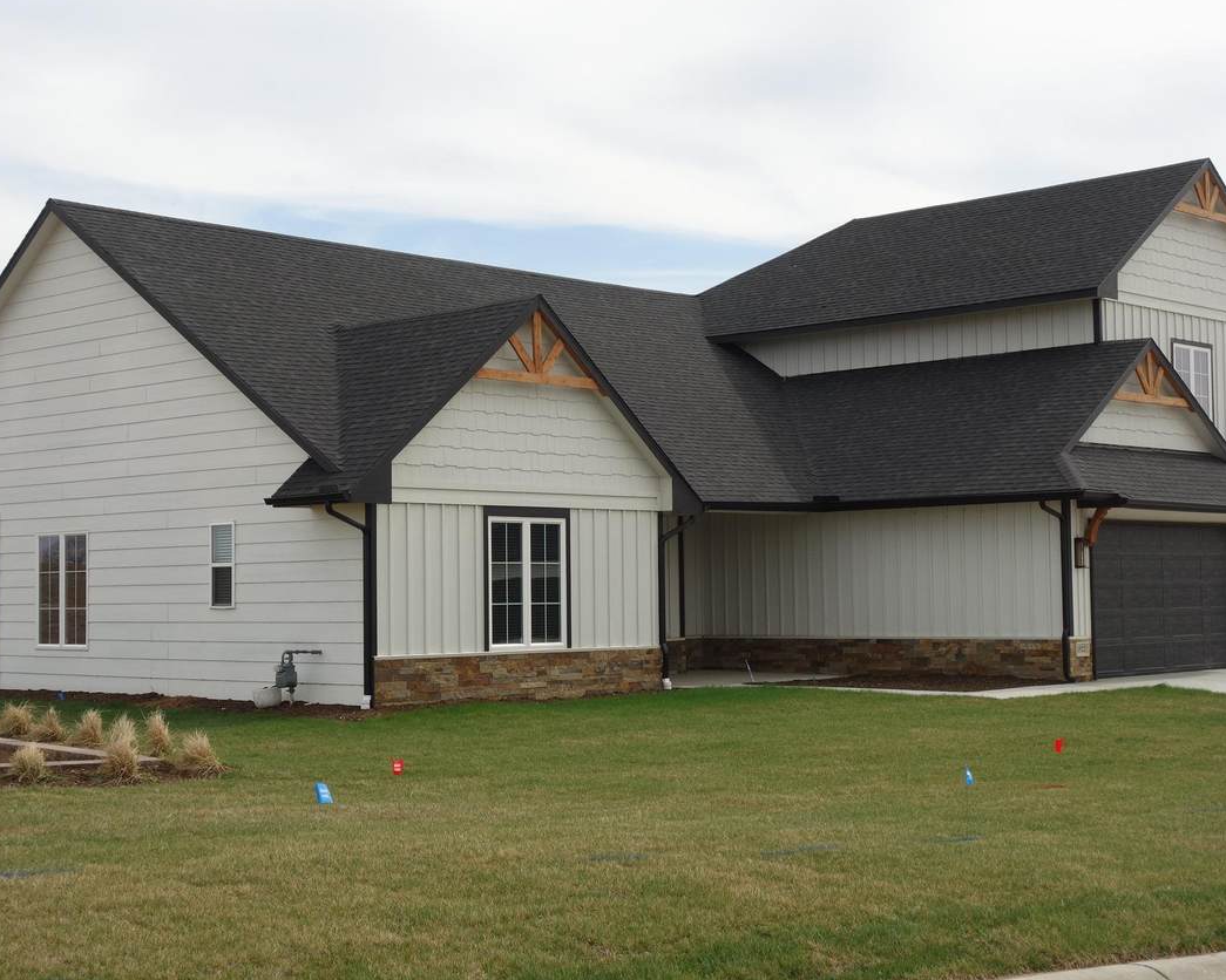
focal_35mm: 54
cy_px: 487
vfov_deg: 28.1
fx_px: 1959
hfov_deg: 34.7
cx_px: 591
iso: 125
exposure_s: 1/500
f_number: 5.6
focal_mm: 17.4
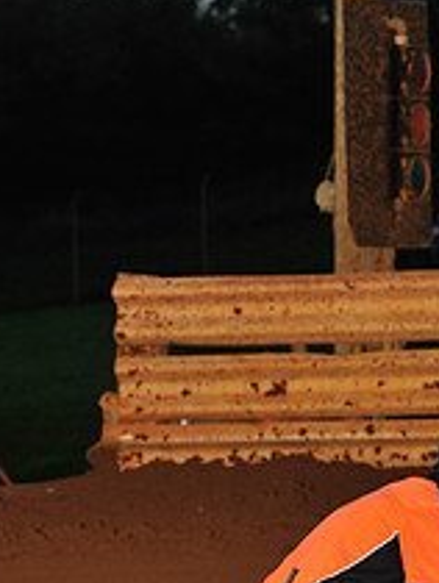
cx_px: 403
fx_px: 5586
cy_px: 569
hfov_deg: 4.5
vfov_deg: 6.0
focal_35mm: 331
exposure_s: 1/320
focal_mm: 125
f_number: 7.1
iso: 800
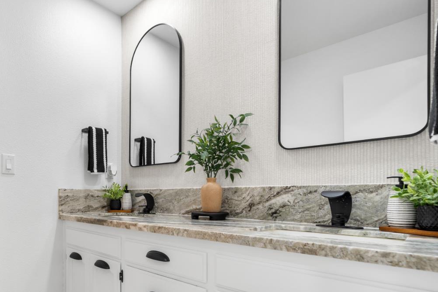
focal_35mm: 21
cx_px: 132
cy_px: 172
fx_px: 255
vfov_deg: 59.1
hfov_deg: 77.5
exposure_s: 1/125
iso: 320
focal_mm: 14
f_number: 4
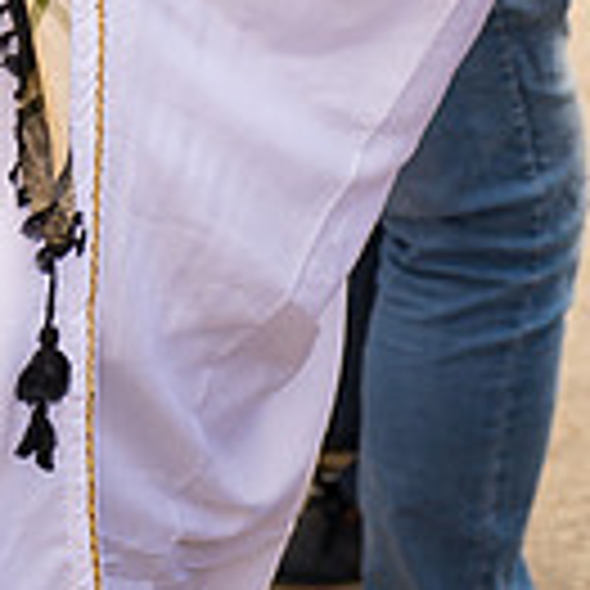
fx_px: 3953
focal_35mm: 205
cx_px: -54
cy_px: -324
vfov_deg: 8.3
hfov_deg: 8.5
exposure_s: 1/1250
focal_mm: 70
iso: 200
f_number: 2.8
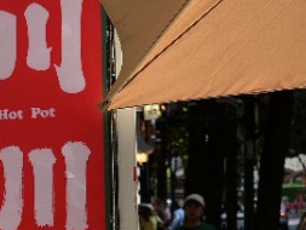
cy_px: 371
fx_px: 2070
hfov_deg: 7.9
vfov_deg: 6.3
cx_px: -416
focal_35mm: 234
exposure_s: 1/160
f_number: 4
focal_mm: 44
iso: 100
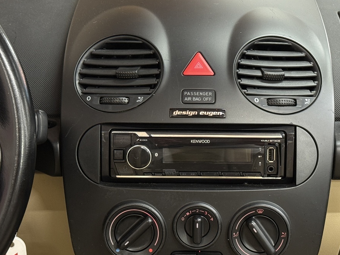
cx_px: 206
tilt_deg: -19.7
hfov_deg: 25.0
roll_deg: -0.5
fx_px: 766
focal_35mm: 78
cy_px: 118
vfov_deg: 18.9
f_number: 1.78
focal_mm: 6.76
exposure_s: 1/60
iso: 200
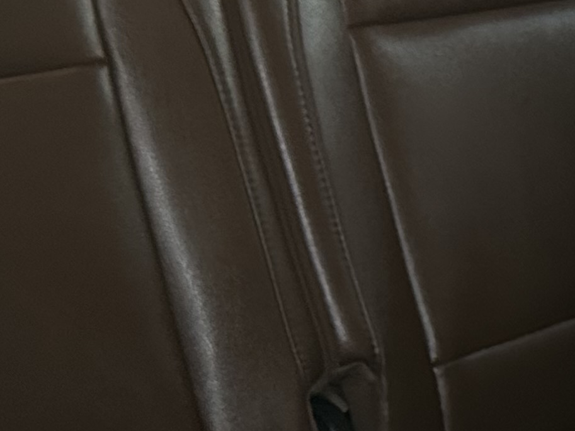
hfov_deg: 17.8
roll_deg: -5.4
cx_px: 660
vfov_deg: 13.8
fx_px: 1761
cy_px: 415
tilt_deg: -24.2
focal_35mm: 106
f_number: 1.78
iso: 1000
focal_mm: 6.86
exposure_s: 1/35
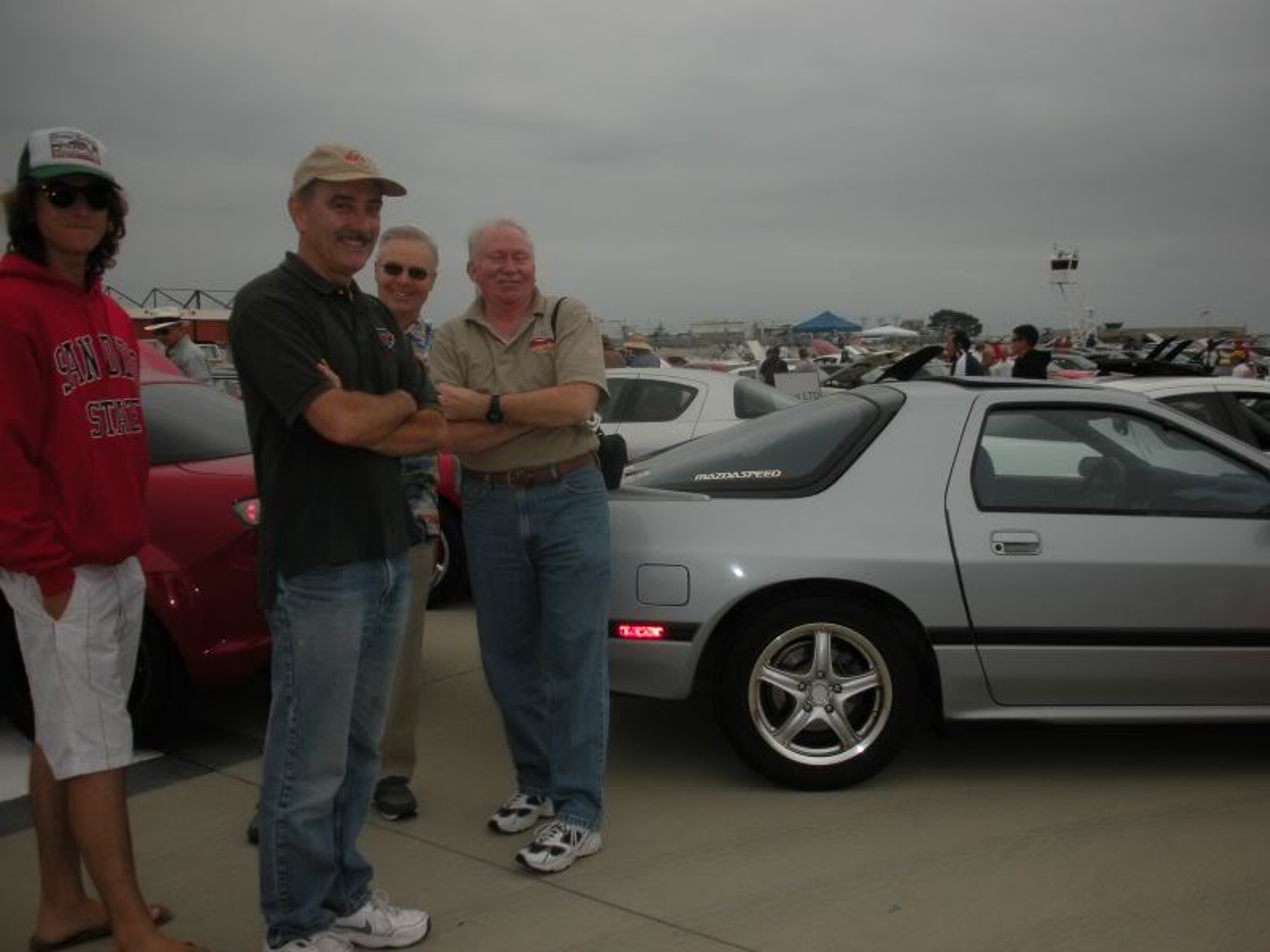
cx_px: 635
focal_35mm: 35
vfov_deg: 40.7
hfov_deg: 52.6
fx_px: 1284
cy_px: 476
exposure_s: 1/850
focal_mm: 6.3
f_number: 3.5
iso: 64
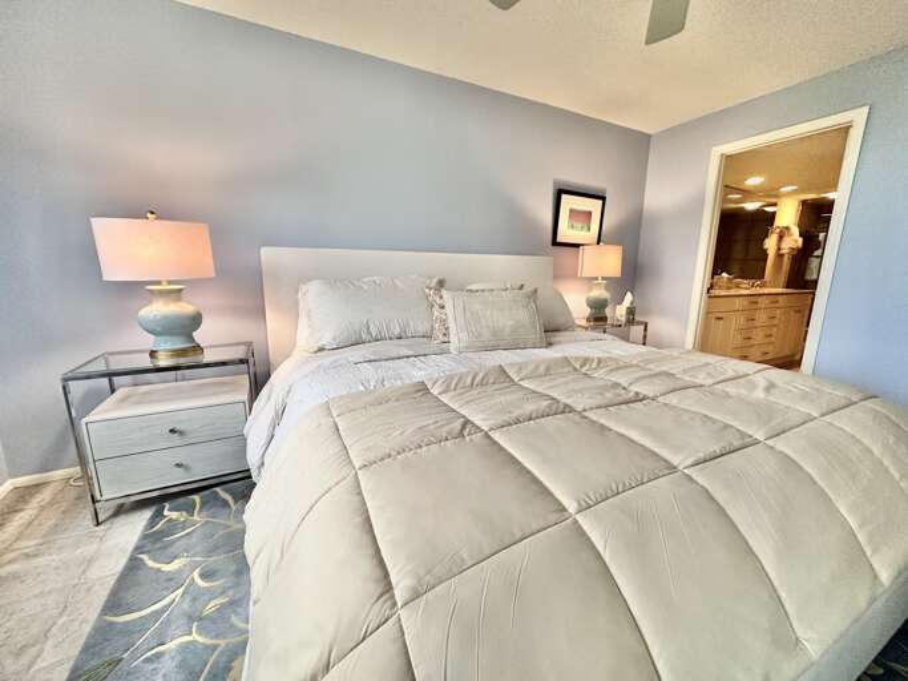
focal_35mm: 14
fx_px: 367
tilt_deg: -9.9
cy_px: 340
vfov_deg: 85.7
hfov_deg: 102.1
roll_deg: -0.8
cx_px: 454
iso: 200
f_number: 2.2
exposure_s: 1/120
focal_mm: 2.22
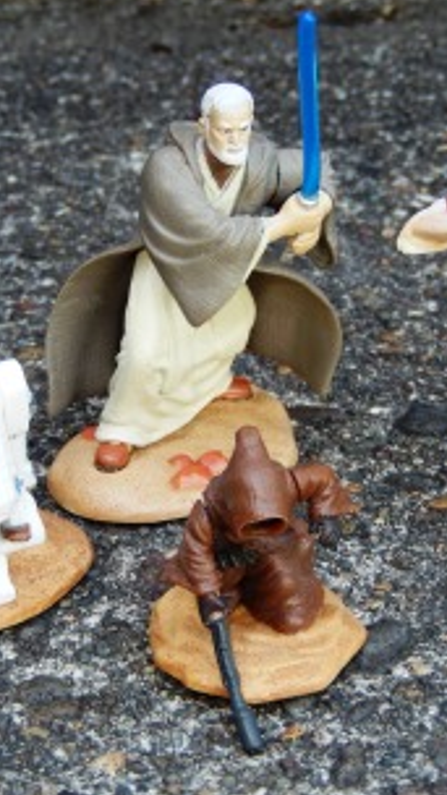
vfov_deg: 22.9
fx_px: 1960
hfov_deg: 13.0
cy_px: 361
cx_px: 183
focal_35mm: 93
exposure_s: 1/80
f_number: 4.6
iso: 125
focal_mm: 10.4
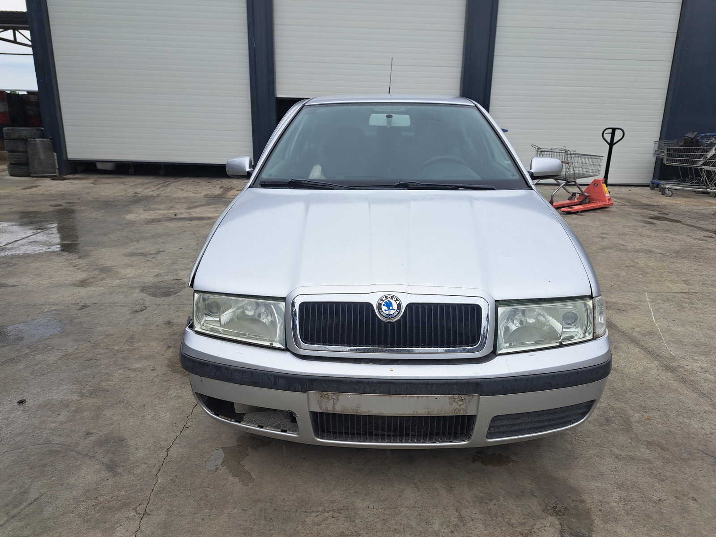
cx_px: 358
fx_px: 496
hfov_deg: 71.6
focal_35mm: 24
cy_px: 268
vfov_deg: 56.8
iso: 50
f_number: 1.8
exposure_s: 1/370
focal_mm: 5.23
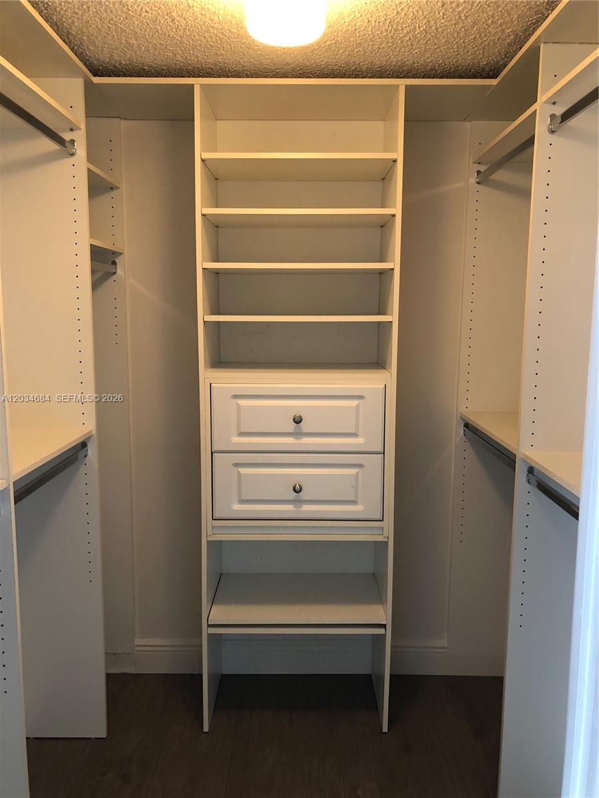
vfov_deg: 63.4
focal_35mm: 28
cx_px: 300
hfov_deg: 49.7
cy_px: 399
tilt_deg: -8.6
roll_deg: -1.0
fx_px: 646
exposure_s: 1/15
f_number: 1.8
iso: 50
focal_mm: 3.99
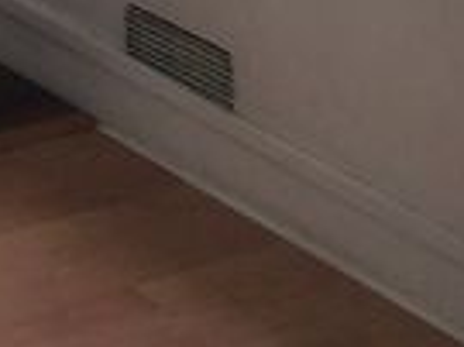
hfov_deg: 8.2
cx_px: -605
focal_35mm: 223
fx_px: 2986
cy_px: -831
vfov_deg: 6.0
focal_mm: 4.12
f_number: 2.2
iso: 64
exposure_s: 1/120
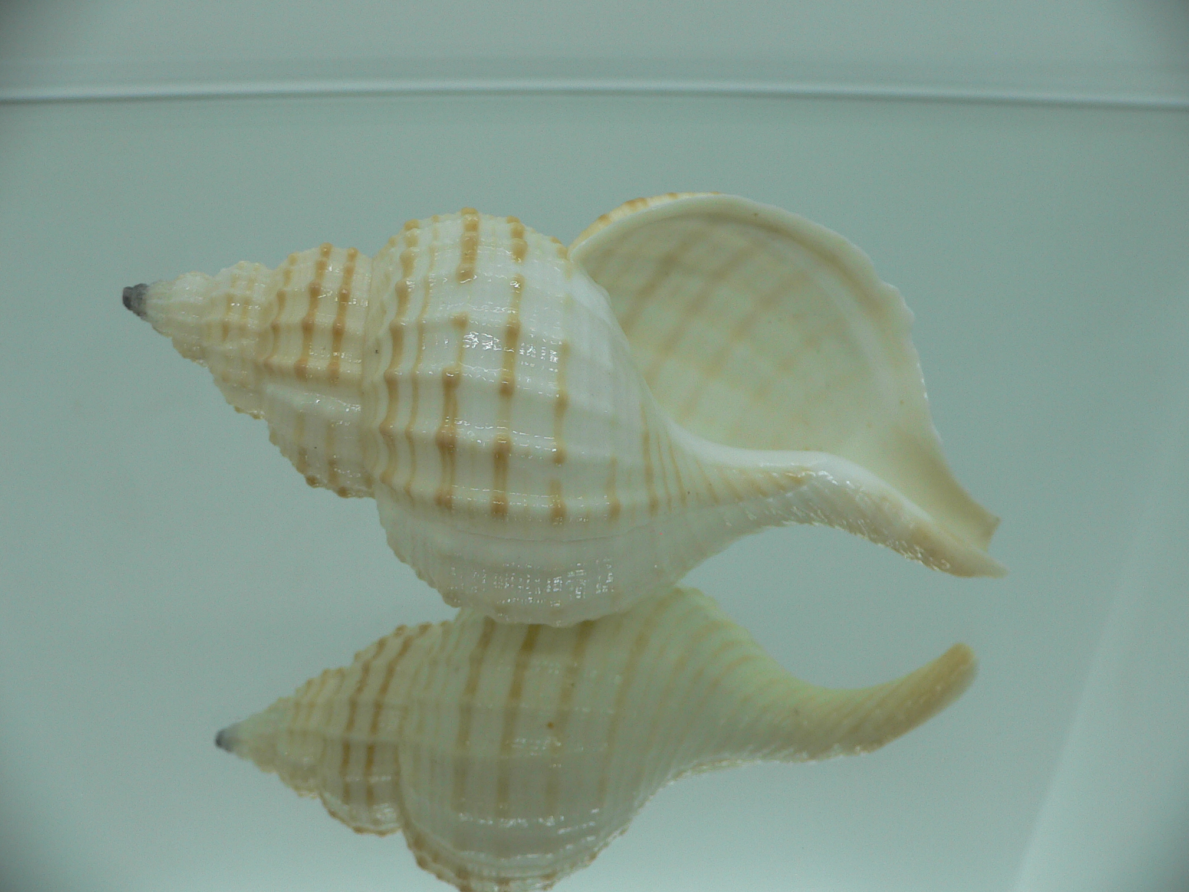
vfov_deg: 40.7
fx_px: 1202
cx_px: 594
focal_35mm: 35
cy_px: 446
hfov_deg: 52.6
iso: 80
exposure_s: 1/60
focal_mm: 4.6
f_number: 2.8
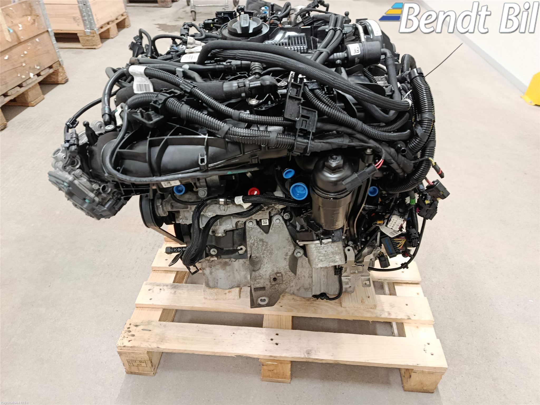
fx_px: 374
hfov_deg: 71.6
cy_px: 202
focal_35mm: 24
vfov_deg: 56.8
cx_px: 270
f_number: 1.7
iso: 1034
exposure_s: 1/25
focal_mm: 5.24
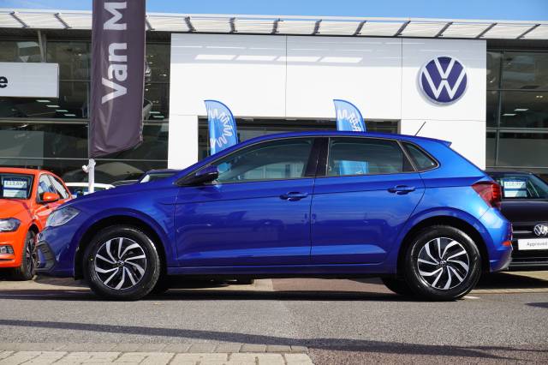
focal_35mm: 52
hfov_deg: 37.9
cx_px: 274
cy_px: 182
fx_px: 799
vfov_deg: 25.7
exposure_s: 1/90
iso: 100
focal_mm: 35
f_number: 8
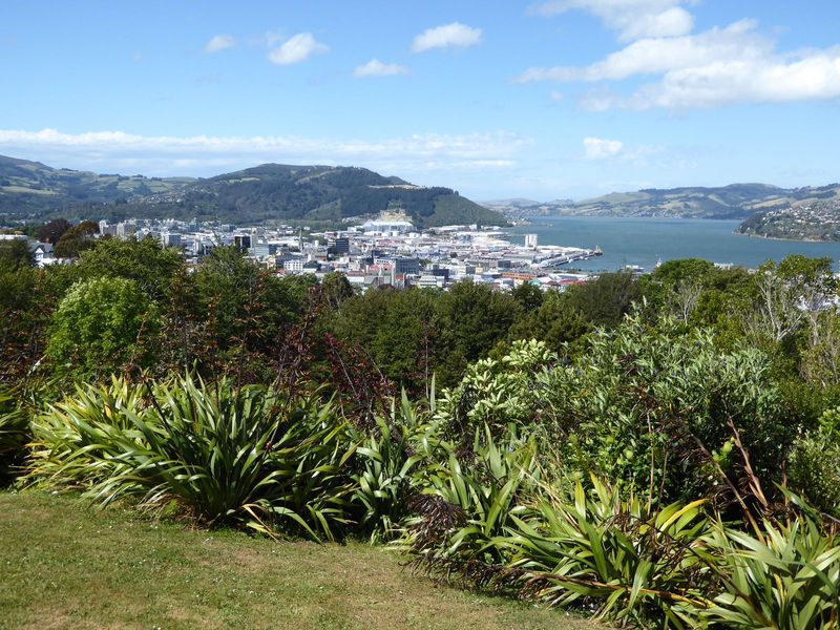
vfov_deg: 39.7
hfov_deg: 51.4
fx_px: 874
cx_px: 420
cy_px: 315
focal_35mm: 36
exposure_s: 1/640
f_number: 3.7
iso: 80
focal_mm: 6.3
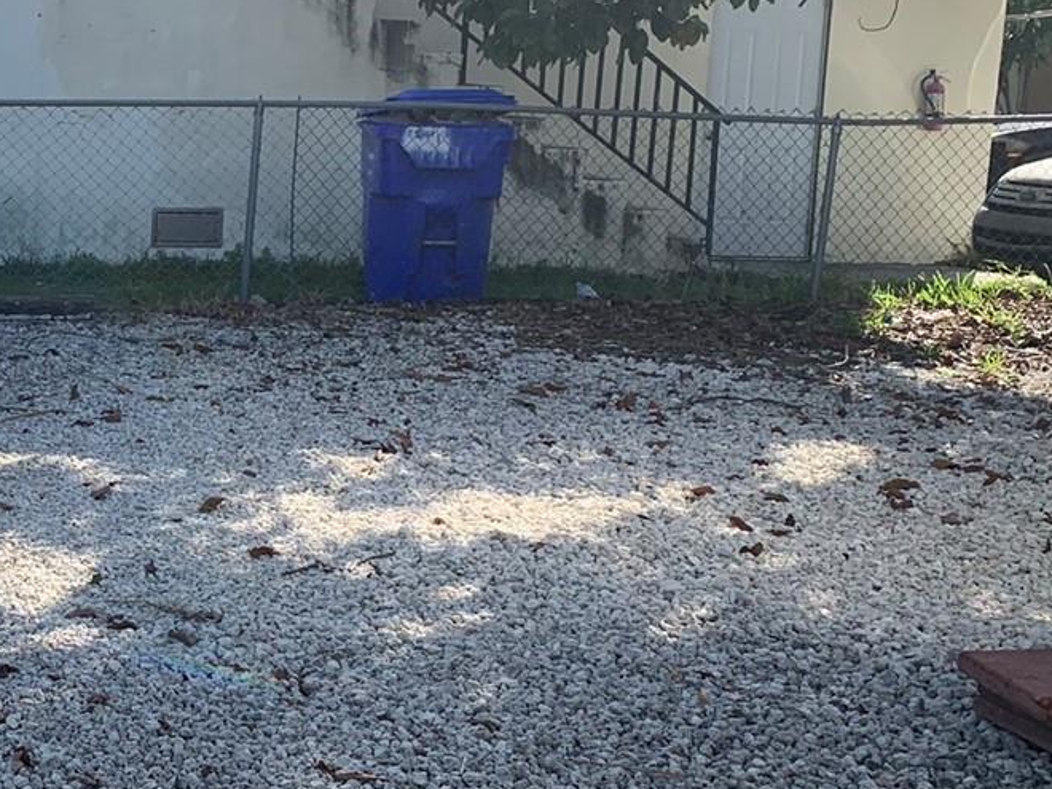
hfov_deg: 28.2
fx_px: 1915
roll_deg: -2.2
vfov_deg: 23.2
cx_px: -84
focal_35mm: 63
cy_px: 312
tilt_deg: -6.2
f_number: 1.8
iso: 25
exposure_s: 1/1406
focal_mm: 4.25
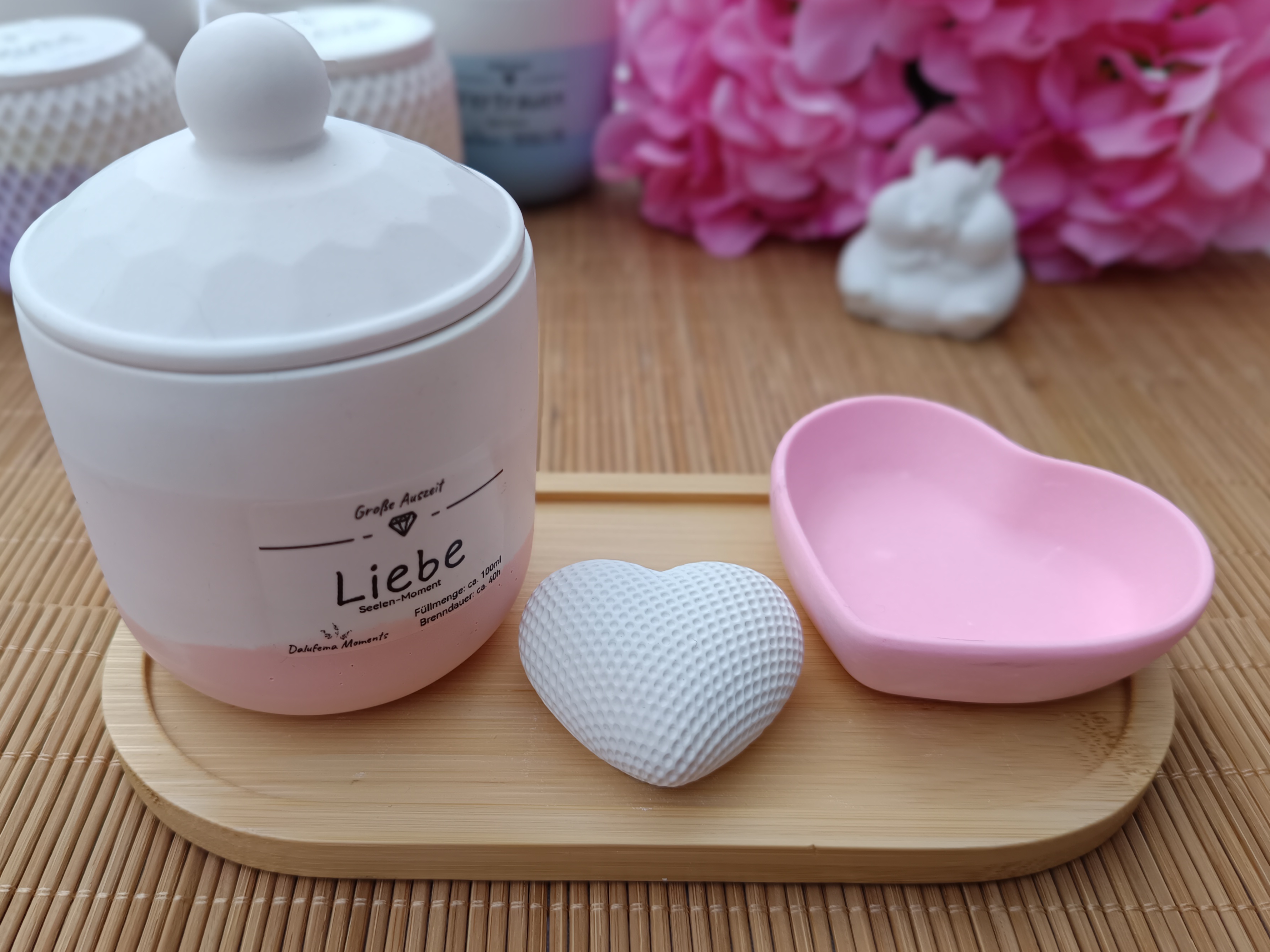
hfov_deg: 65.1
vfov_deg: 51.3
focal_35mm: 27
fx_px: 991
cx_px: 564
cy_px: 506
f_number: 1.7
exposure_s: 1/519
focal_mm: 5.31
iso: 52
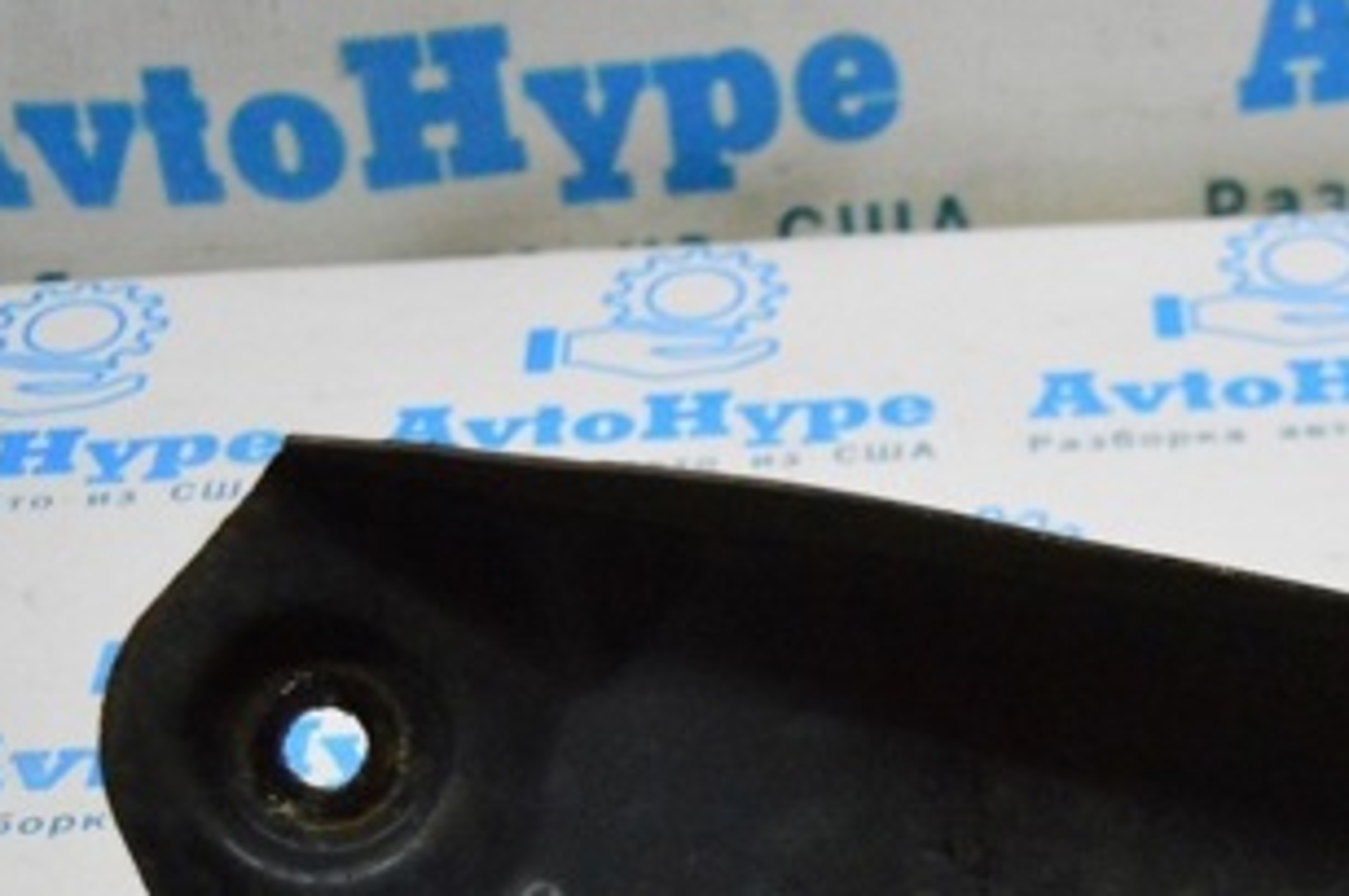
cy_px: 929
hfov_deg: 20.7
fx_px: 3633
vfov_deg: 13.8
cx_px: 1142
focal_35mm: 97
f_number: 4.2
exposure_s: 1/800
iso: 6400
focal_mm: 31
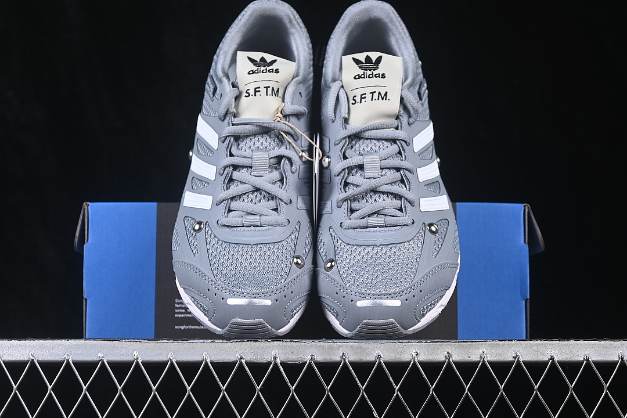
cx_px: 314
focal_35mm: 75
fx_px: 1306
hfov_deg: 27.0
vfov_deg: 18.2
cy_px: 209
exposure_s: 1/80
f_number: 7.1
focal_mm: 50
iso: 160
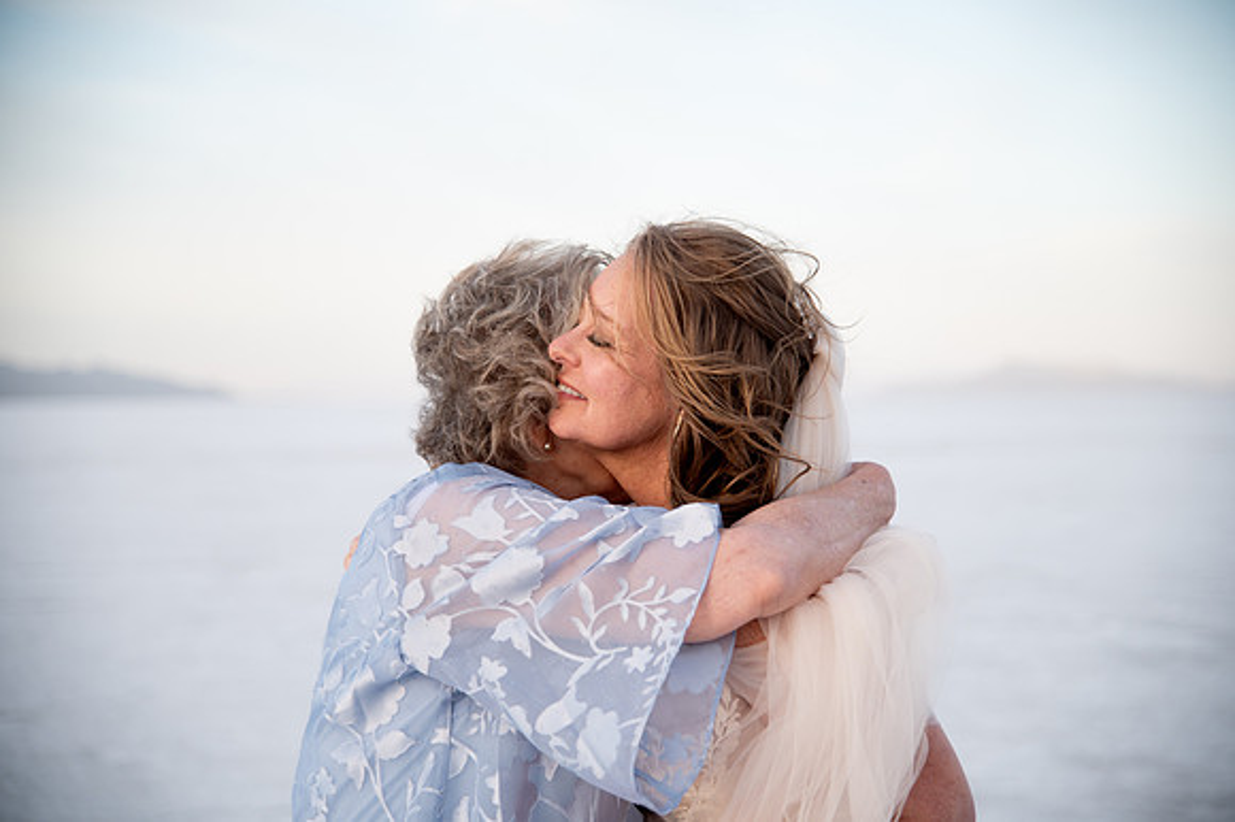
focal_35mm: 82
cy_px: 411
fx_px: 2811
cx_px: 618
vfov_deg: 16.6
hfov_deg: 24.8
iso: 200
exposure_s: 1/320
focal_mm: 82
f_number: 4
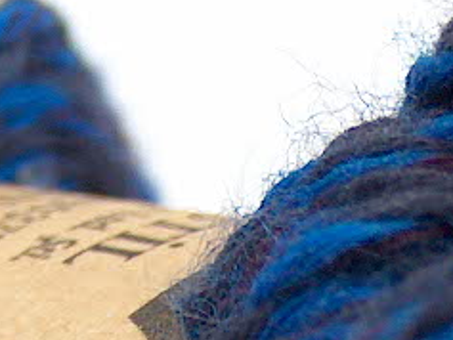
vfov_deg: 3.7
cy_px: 837
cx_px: 122
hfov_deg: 5.0
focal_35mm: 394
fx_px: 5159
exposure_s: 1/4.83
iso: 100
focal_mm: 14.73
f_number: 2.9
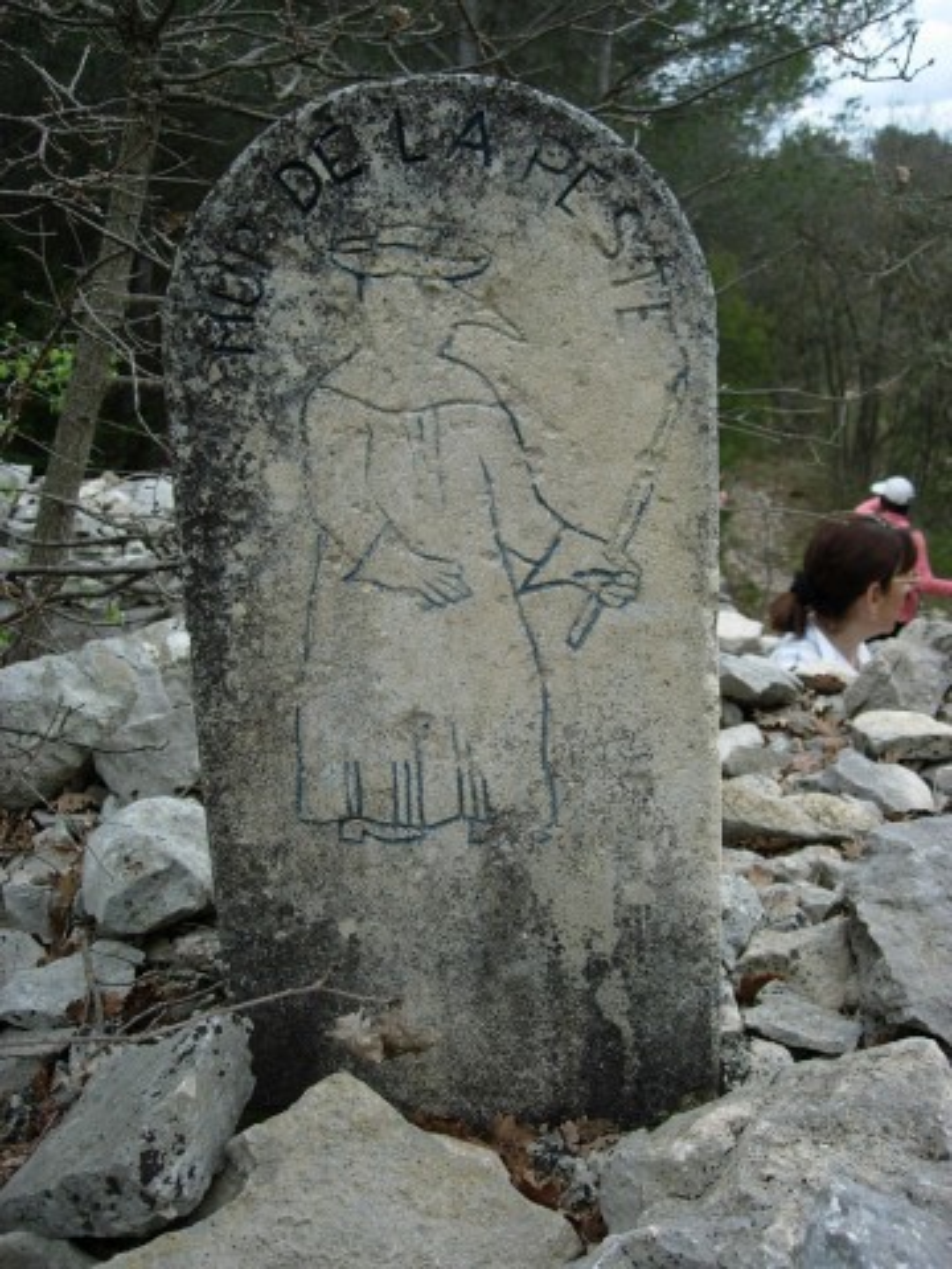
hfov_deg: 37.7
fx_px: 1393
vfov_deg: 49.0
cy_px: 634
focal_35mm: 38
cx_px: 476
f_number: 2.8
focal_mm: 7.8
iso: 64
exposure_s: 1/512
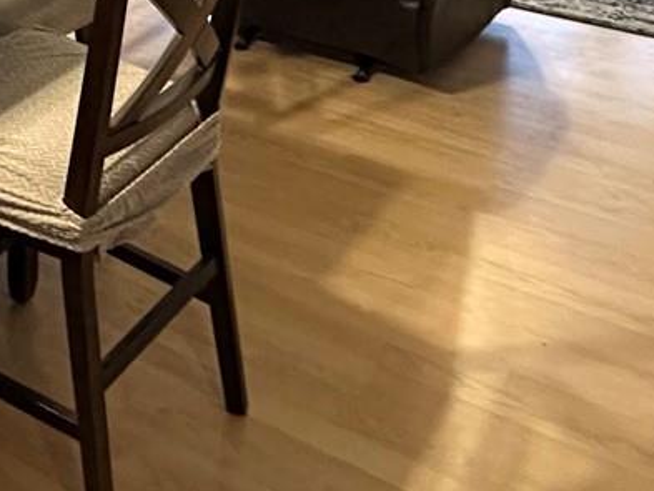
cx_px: 107
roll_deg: +0.6
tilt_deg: -9.6
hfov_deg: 32.6
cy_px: -238
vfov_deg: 21.6
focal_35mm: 57
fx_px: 1077
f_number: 2.2
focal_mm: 2.22
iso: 640
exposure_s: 1/60
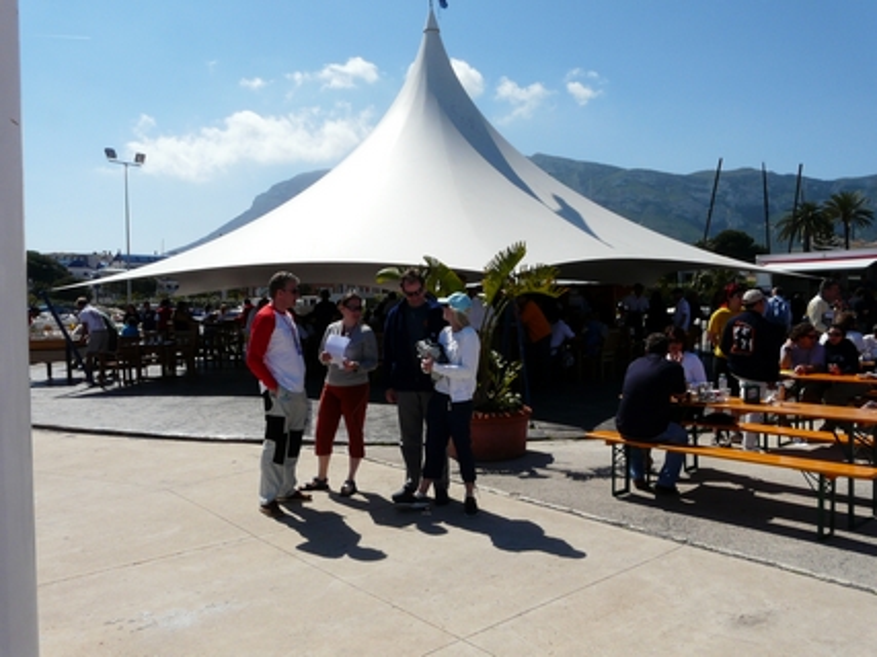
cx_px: 438
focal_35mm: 28
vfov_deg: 49.7
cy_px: 328
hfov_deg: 63.5
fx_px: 709
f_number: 8
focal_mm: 4.6
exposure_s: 1/500
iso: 100
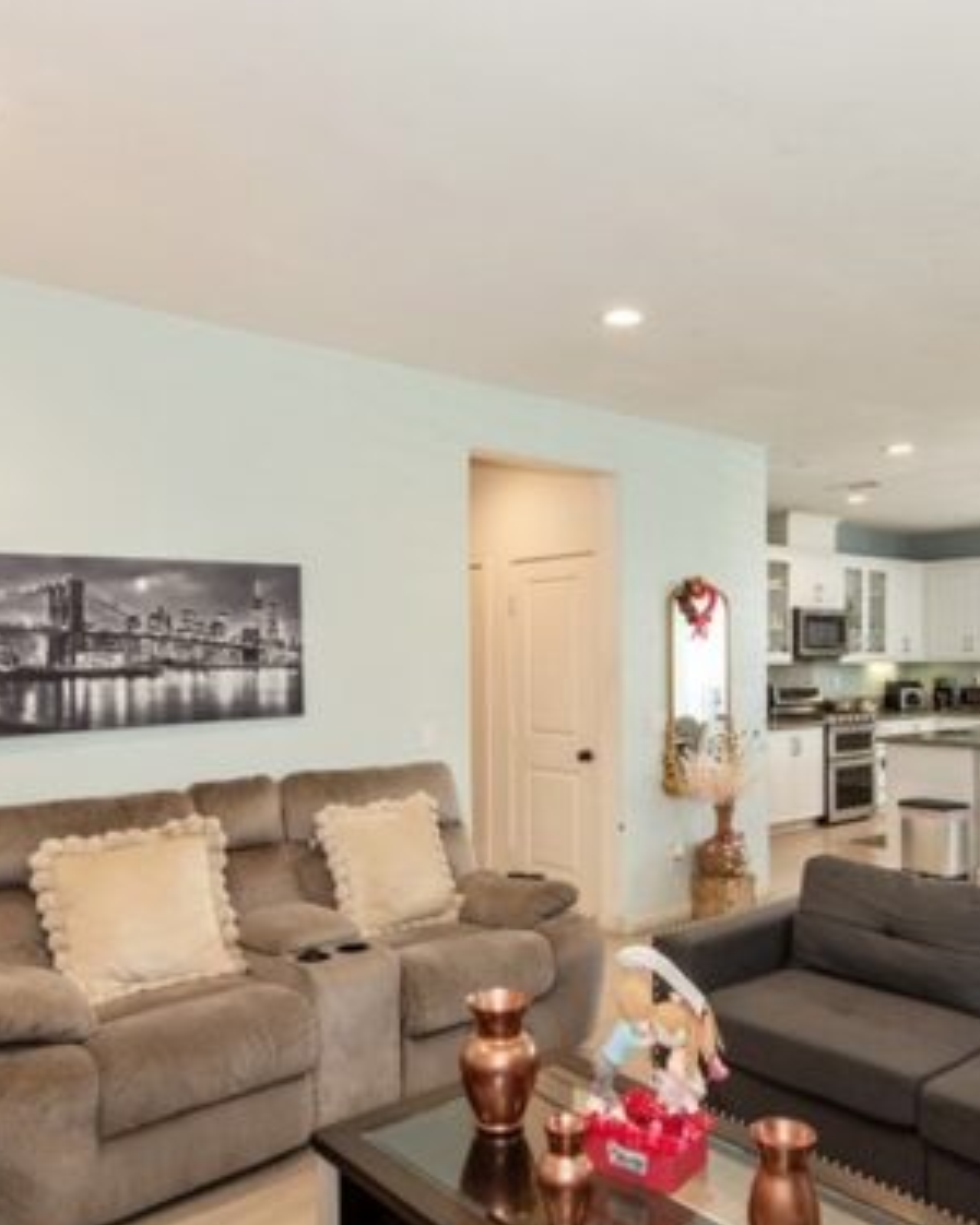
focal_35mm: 27
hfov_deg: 53.2
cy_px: 678
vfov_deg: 63.9
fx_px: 979
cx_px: 508
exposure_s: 1/125
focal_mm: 14
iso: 800
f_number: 5.6
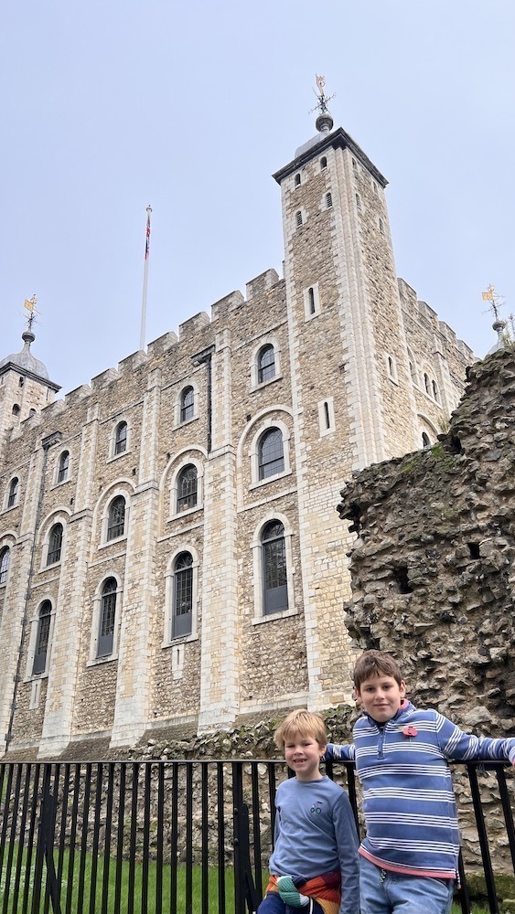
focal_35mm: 29
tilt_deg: +28.9
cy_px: 463
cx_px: 254
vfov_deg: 66.1
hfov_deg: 40.2
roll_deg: +1.3
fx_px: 704
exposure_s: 1/1159
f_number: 1.5
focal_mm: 5.7
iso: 50
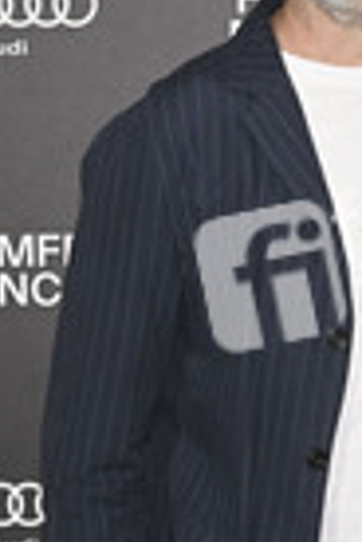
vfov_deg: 19.4
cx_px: 512
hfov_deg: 12.6
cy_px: 456
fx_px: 1569
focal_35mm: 104
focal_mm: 36
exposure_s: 1/200
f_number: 5.6
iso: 1600
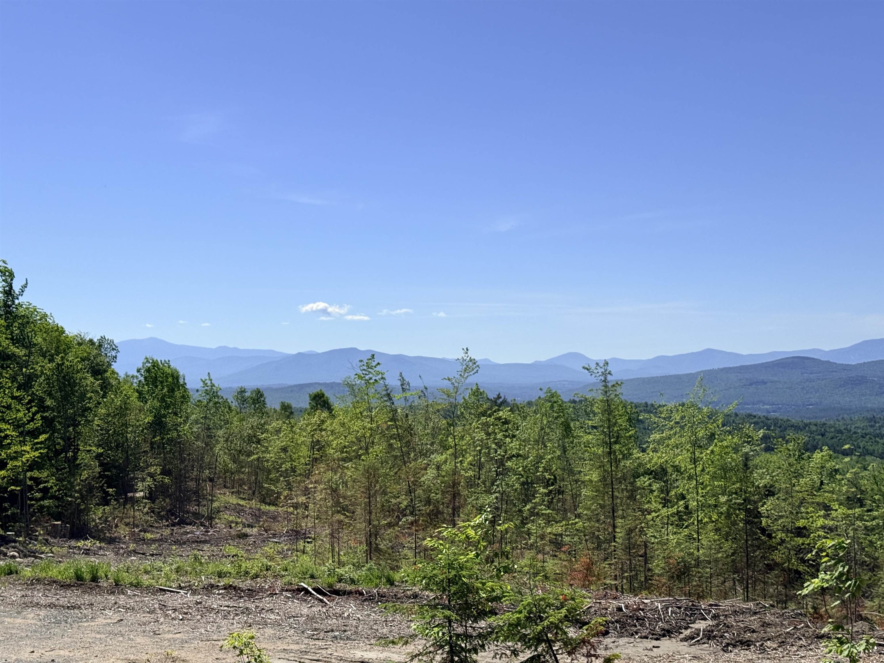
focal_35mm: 48
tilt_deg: +2.7
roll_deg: +0.7
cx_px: 442
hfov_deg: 39.7
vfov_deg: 30.3
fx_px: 1226
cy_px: 332
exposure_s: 1/9901
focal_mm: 6.76
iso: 64
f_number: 1.78
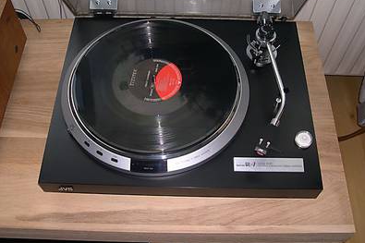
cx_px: 184
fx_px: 405
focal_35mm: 40
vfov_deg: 33.3
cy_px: 110
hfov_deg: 48.5
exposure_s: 1/30
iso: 121
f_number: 7.6
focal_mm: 8
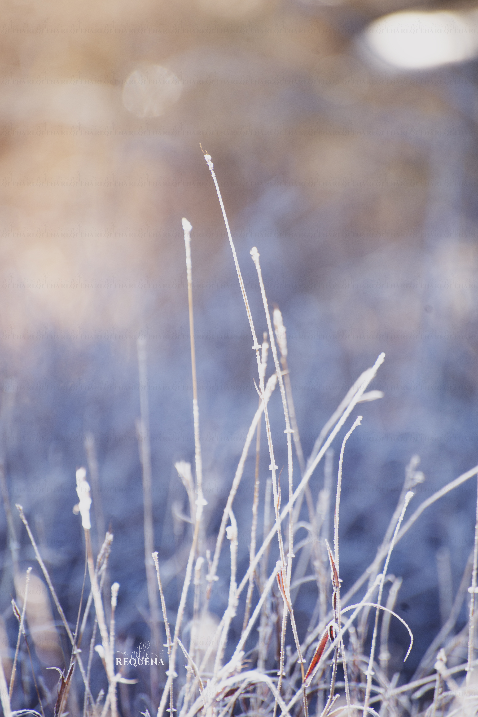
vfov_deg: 6.9
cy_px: 358
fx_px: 5974
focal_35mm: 300
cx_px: 239
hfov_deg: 4.6
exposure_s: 1/80
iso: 100
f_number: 5.6
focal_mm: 300
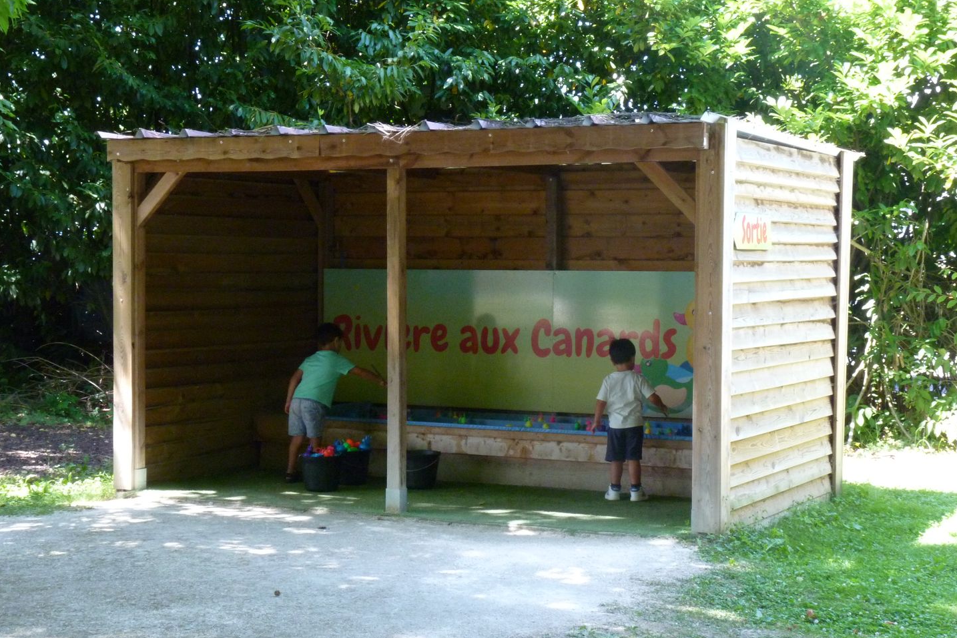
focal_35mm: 70
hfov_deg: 28.8
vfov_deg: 19.5
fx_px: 1861
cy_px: 301
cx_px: 479
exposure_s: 1/30
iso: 400
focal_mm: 11.9
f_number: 7.1
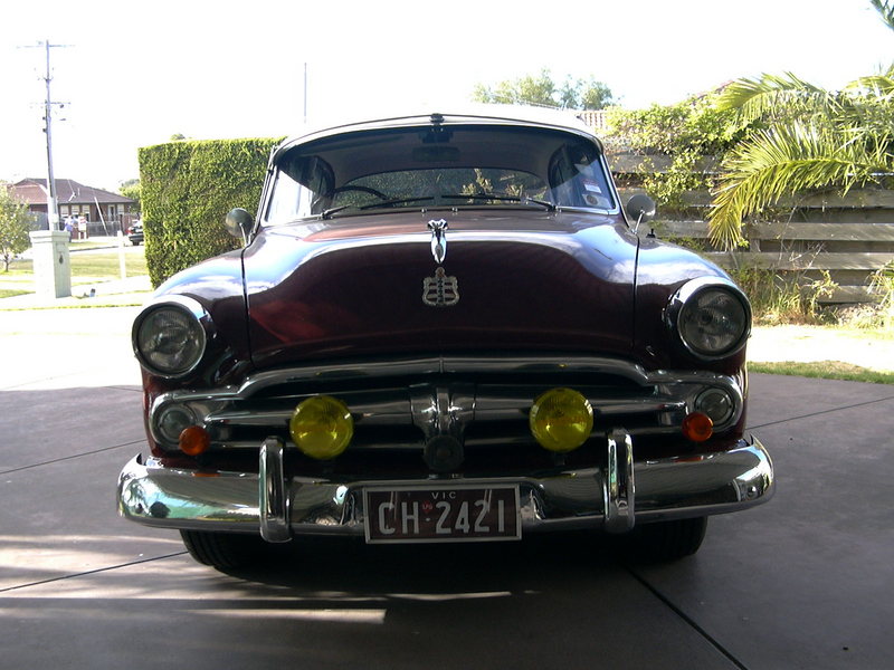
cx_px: 447
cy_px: 335
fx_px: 904
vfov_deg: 40.7
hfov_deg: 52.6
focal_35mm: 35
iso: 100
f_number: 2.8
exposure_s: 1/141
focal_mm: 5.4
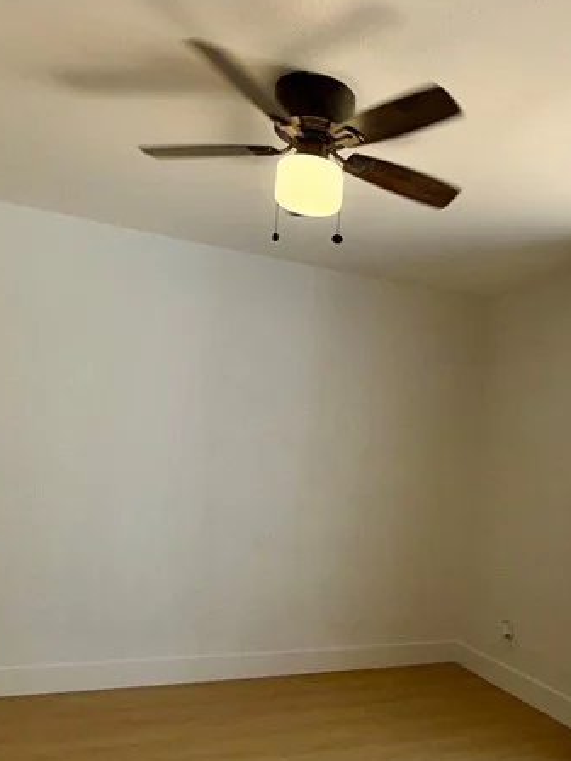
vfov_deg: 55.8
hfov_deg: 43.1
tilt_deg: -1.6
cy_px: 498
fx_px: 704
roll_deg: -4.9
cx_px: 413
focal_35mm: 32
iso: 16
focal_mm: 2.22
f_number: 2.2
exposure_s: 1/174
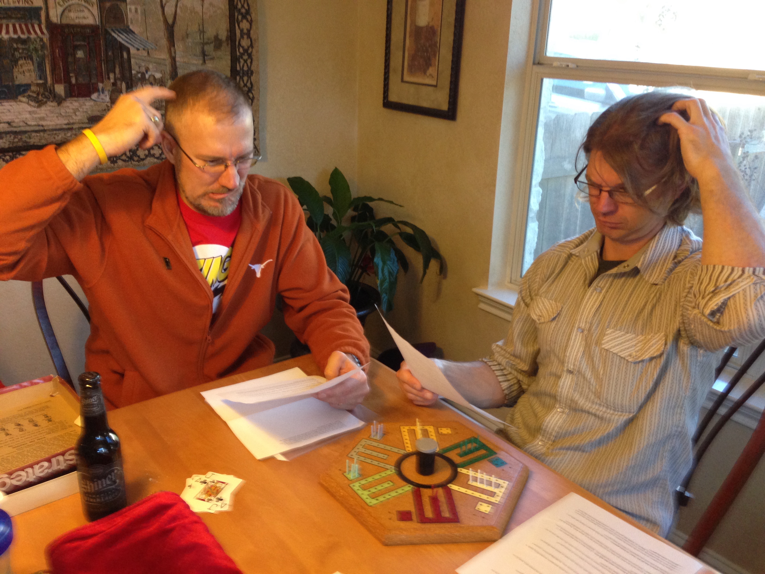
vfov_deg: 42.9
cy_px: 287
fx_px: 729
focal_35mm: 33
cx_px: 382
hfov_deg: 55.4
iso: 160
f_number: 2.4
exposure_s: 1/20
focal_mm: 4.12
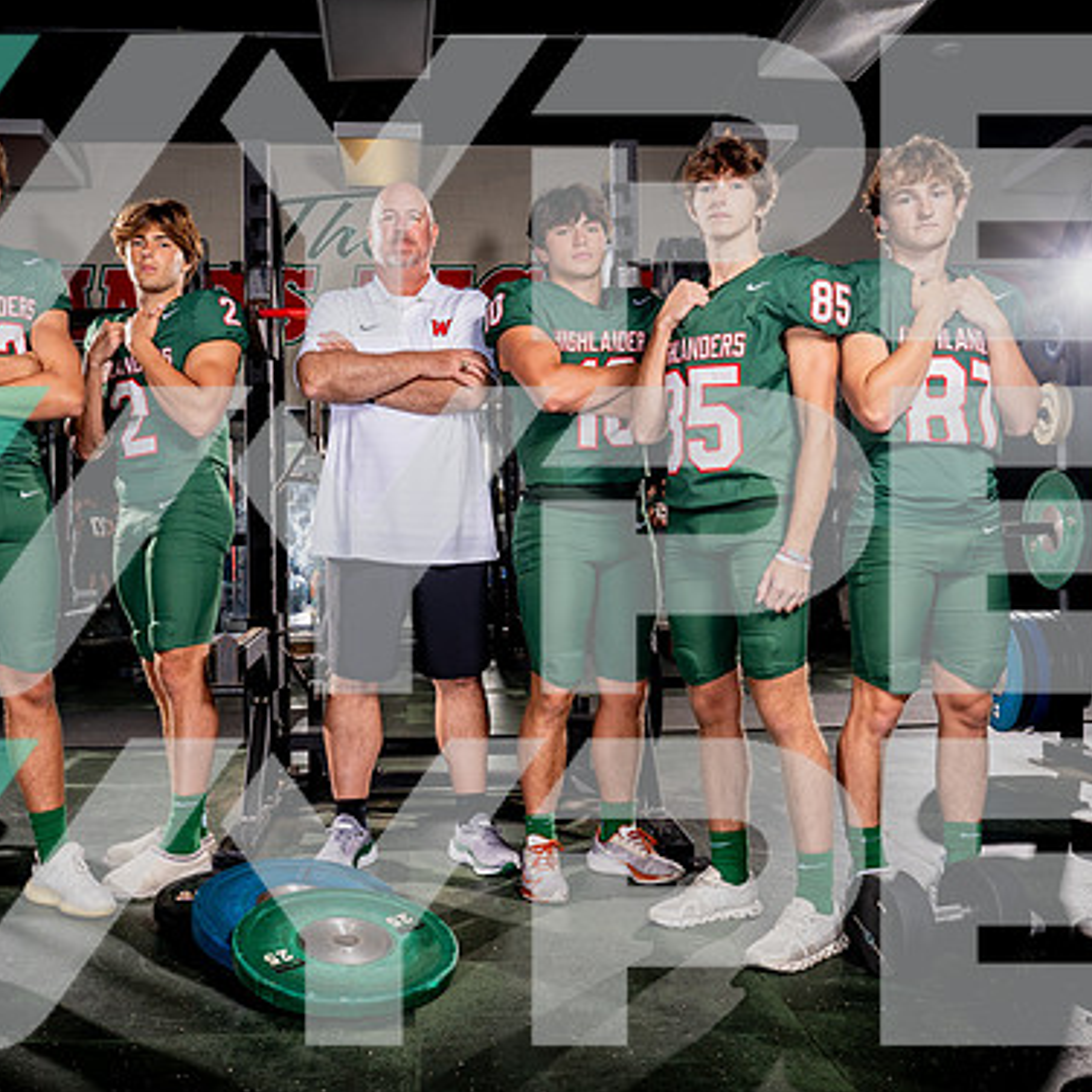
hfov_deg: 46.0
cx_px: 485
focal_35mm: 36
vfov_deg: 46.0
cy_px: 542
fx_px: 1285
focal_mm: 27
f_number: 5.6
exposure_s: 1/250
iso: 200
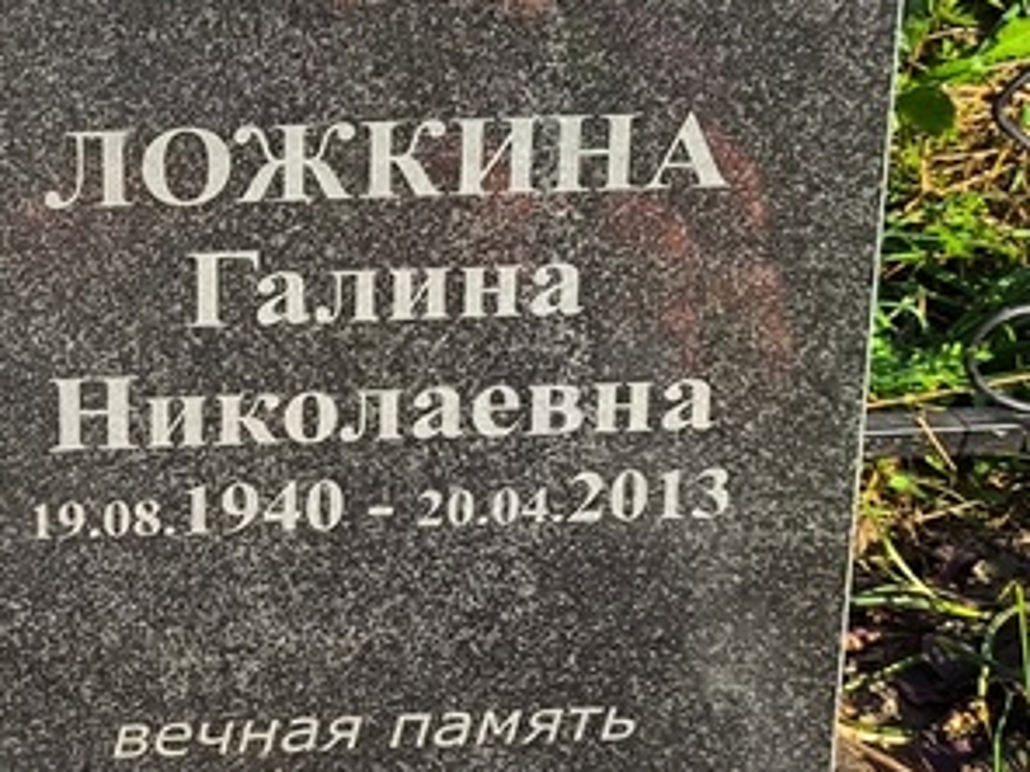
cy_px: 365
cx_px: -30
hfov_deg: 14.4
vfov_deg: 11.0
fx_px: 4017
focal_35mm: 135
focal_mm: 4.71
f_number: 1.7
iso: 50
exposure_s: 1/914
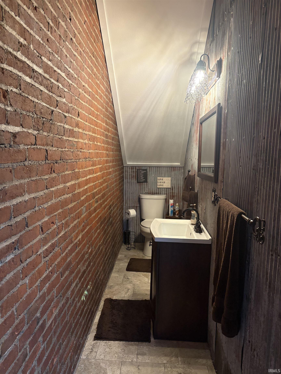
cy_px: 187
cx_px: 140
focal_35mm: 26
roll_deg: -0.9
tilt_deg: -6.5
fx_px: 281
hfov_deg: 53.1
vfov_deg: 67.3
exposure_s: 1/60
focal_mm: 5.96
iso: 250
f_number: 1.6
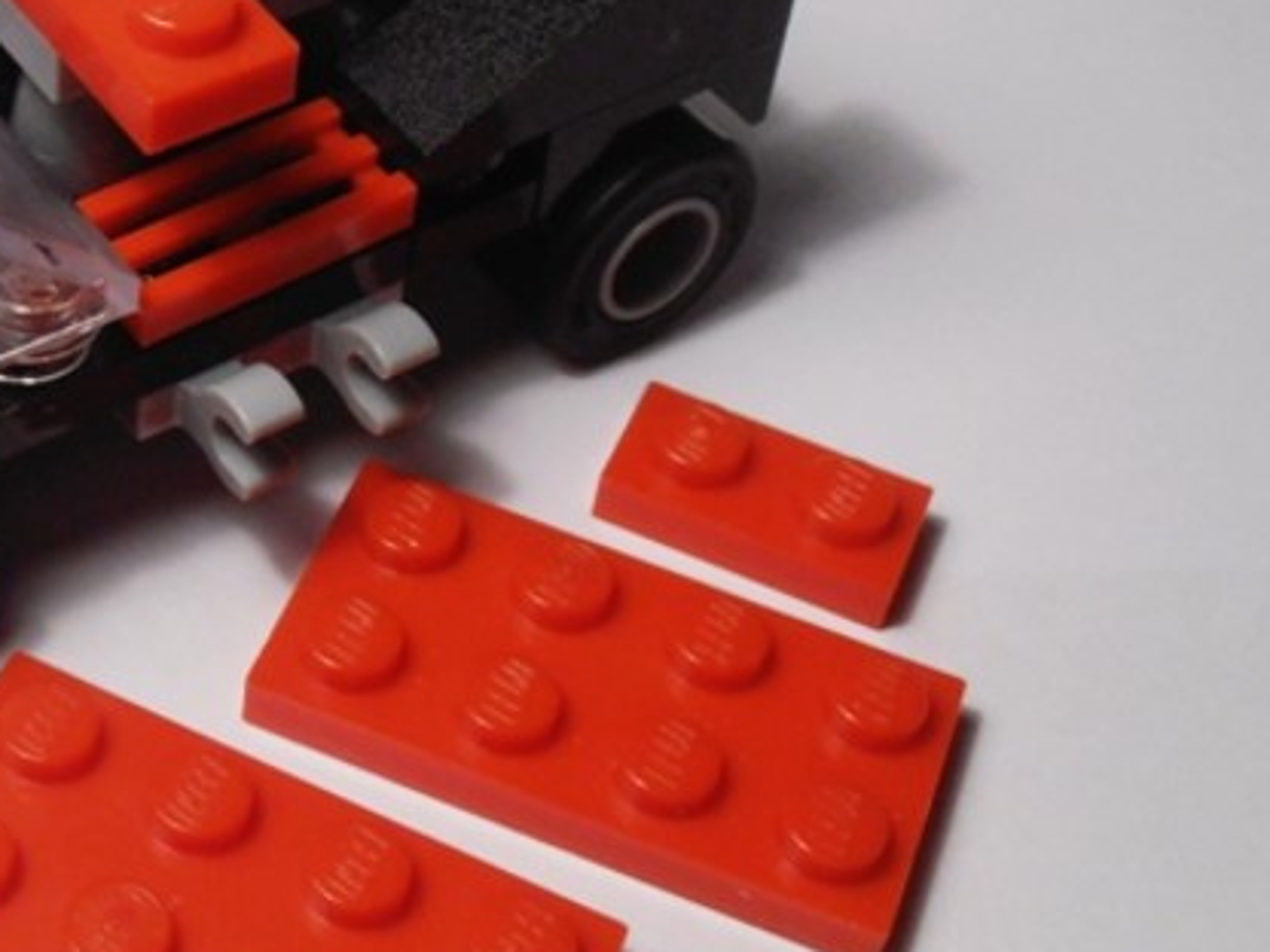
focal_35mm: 80
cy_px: 282
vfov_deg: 18.4
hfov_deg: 23.8
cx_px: 159
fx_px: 2935
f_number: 3.9
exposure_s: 1/125
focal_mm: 6.61
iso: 80
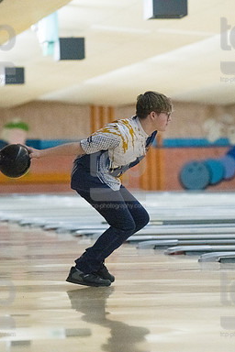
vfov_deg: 8.8
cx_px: 118
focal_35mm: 234
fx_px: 2291
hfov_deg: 5.9
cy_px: 176
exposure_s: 1/1000
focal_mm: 155
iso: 10000
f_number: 4
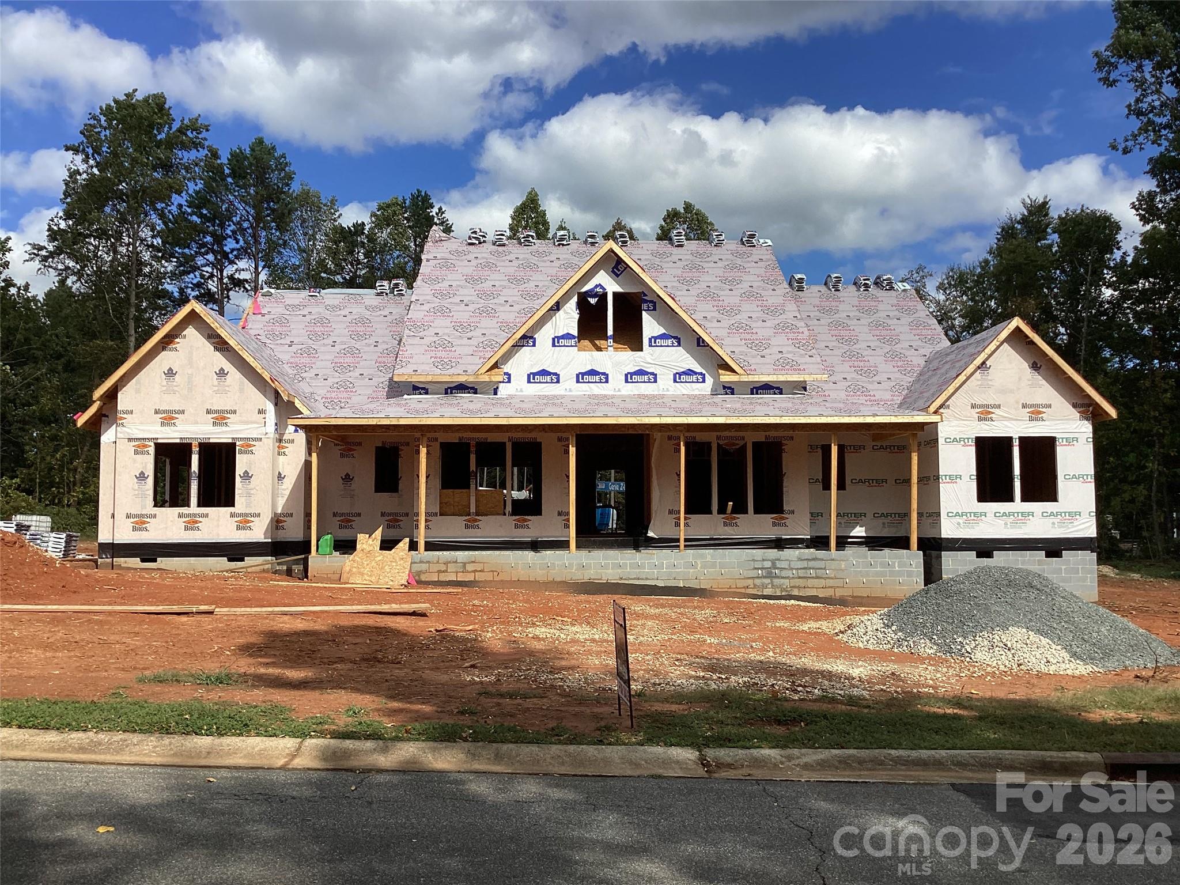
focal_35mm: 31
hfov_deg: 58.4
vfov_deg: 45.4
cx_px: 590
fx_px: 1057
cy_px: 442
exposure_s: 1/1942
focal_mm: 3.3
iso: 25
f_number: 2.4
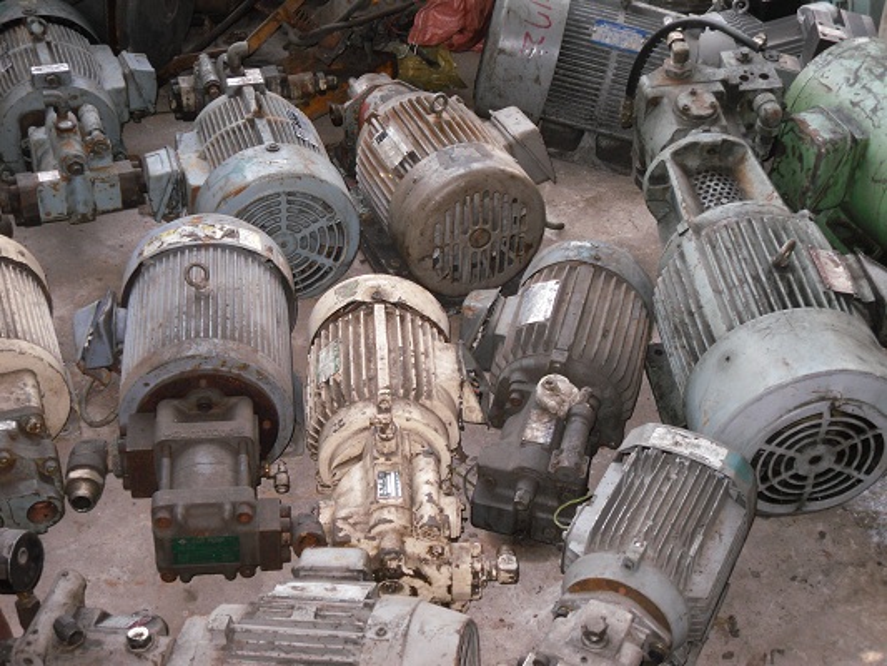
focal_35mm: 55
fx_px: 1410
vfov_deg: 26.6
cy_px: 333
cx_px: 444
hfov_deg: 34.9
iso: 200
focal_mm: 9.83
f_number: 4
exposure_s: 1/53
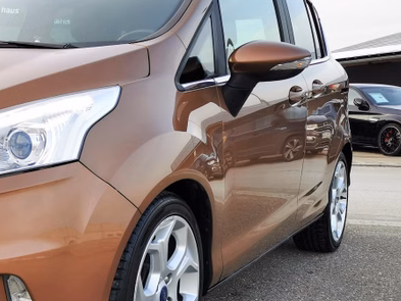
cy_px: 183
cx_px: 5
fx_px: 684
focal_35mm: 59
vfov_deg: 24.8
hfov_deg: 30.5
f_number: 1.8
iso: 50
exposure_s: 1/262
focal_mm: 5.58
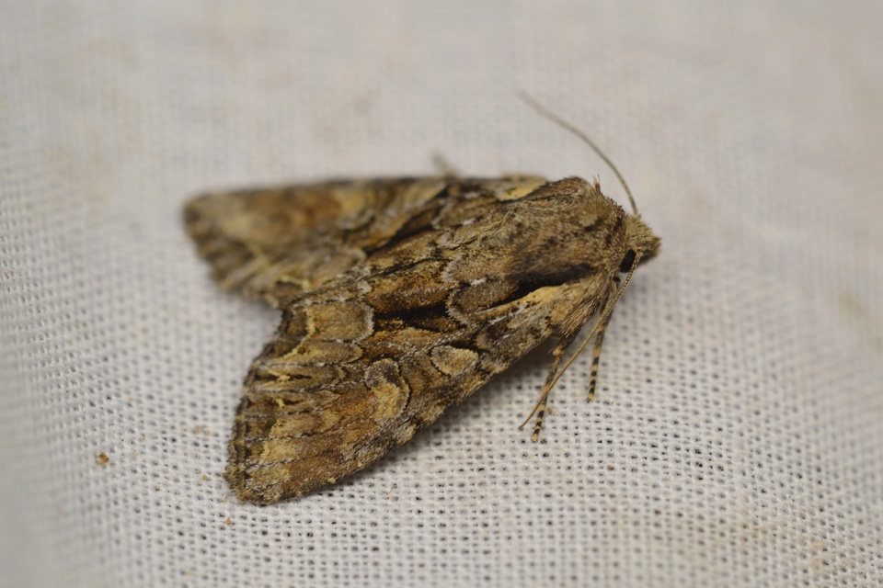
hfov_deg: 7.4
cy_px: 294
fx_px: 6806
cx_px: 442
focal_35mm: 278
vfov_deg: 5.0
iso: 400
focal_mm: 185
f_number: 4.5
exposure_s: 1/125
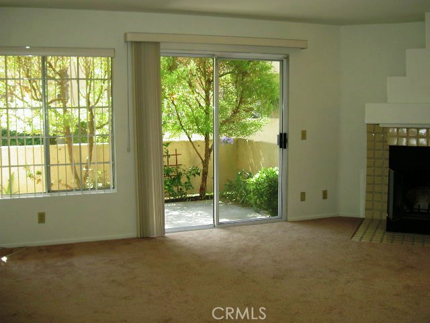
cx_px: 215
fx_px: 484
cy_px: 162
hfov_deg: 47.9
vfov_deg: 36.8
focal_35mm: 39
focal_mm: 8
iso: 100
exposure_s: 1/60
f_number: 2.8
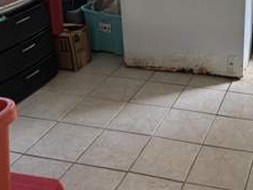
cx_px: 233
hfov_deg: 33.5
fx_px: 394
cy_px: 18
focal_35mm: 54
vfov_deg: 26.1
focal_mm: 5.96
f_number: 1.6
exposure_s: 1/60
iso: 64
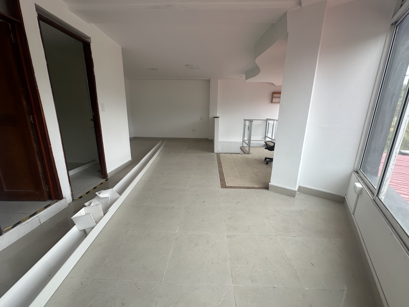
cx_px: 204
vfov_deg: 85.7
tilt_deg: -12.3
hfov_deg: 102.1
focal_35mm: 14
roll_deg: -1.1
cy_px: 154
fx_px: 165
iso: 40
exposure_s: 1/208
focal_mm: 2.22
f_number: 2.2
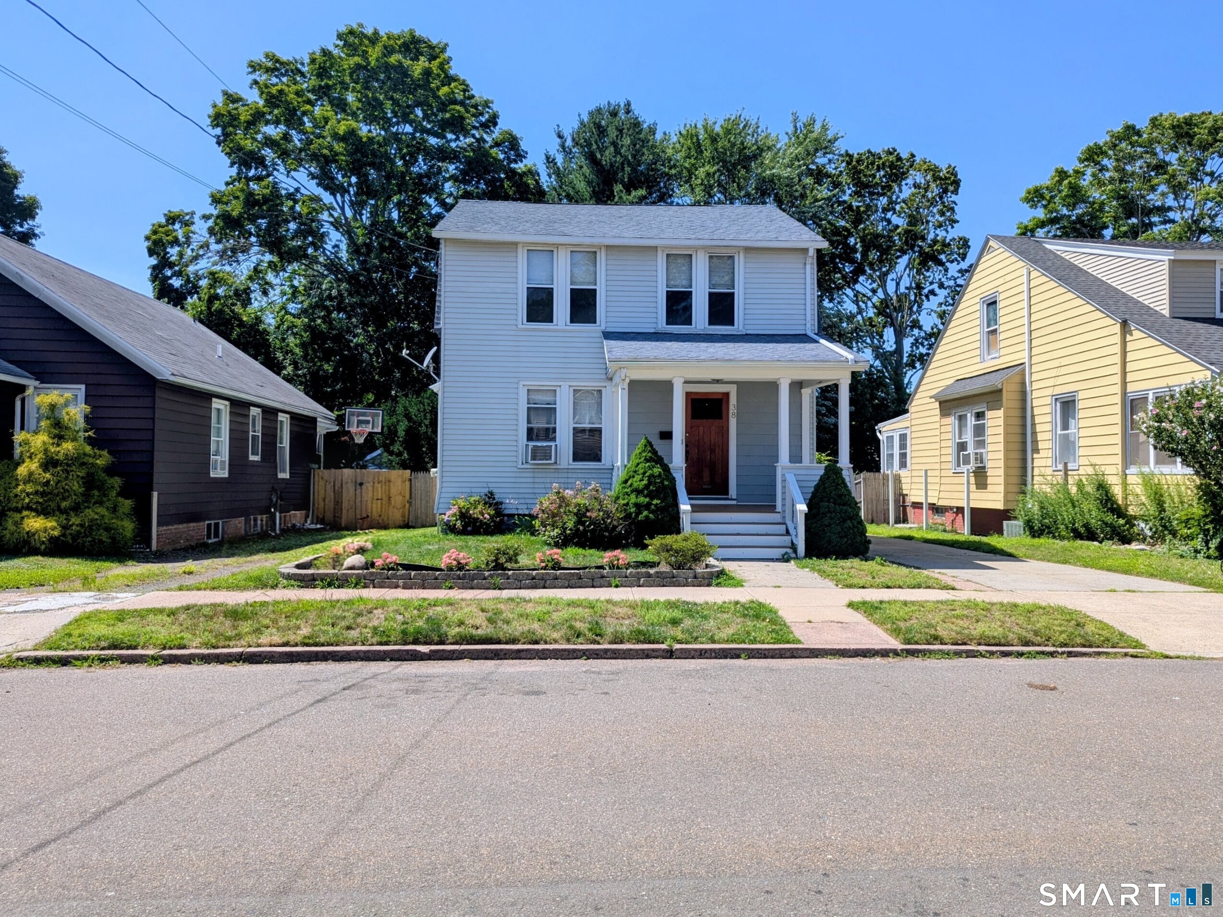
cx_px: 612
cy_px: 458
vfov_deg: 56.8
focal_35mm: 24
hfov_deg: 71.6
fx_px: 848
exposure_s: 1/1953
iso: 44
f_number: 1.85
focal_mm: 6.81
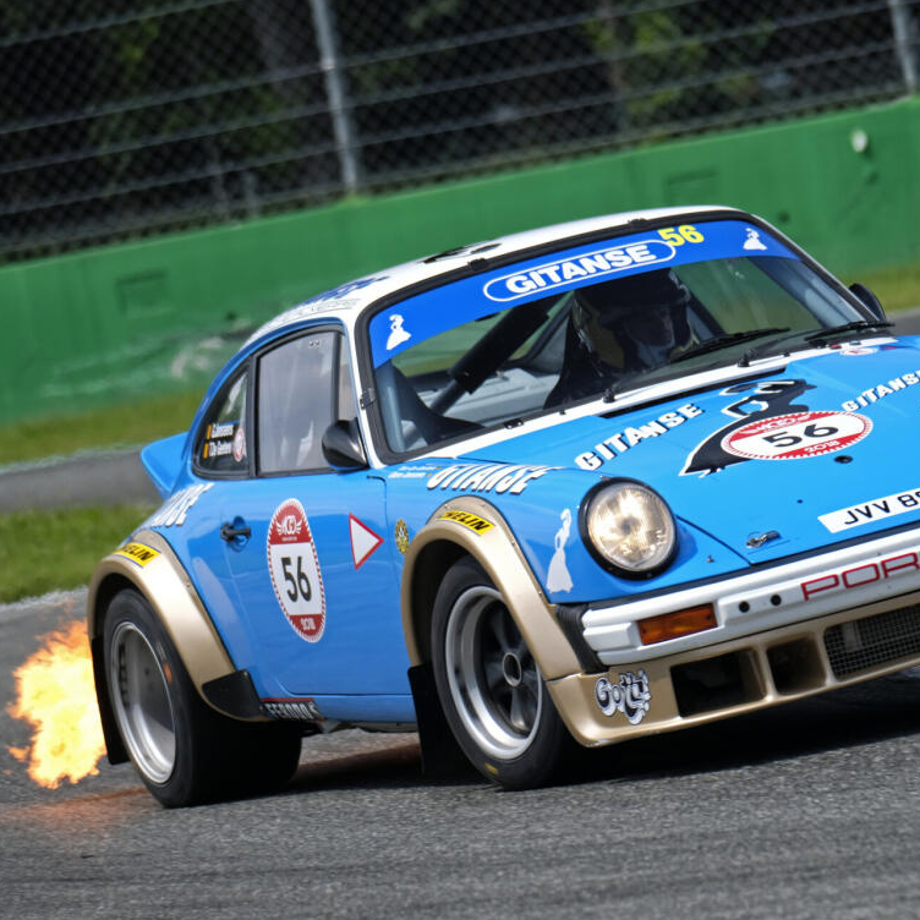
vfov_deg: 4.1
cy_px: 486
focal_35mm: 430
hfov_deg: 4.1
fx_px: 12930
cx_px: 680
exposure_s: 1/500
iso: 250
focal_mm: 211
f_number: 5
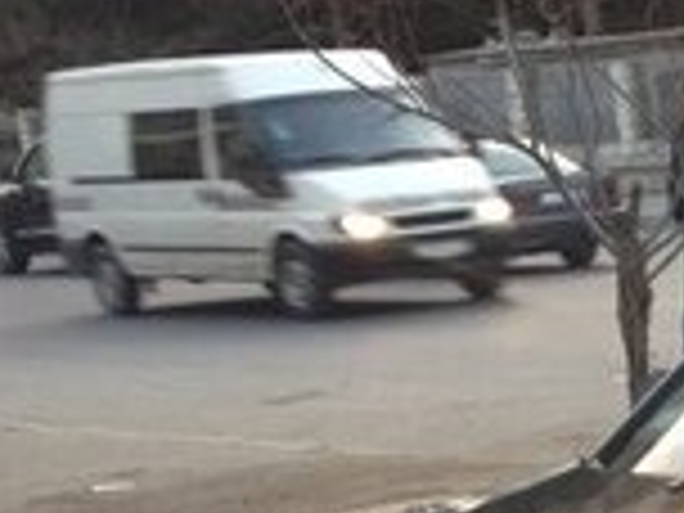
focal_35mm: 143
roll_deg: +3.9
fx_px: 2826
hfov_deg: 12.8
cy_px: 754
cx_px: 1152
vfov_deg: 10.1
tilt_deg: -14.8
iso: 64
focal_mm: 4.12
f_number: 2.4
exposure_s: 1/40
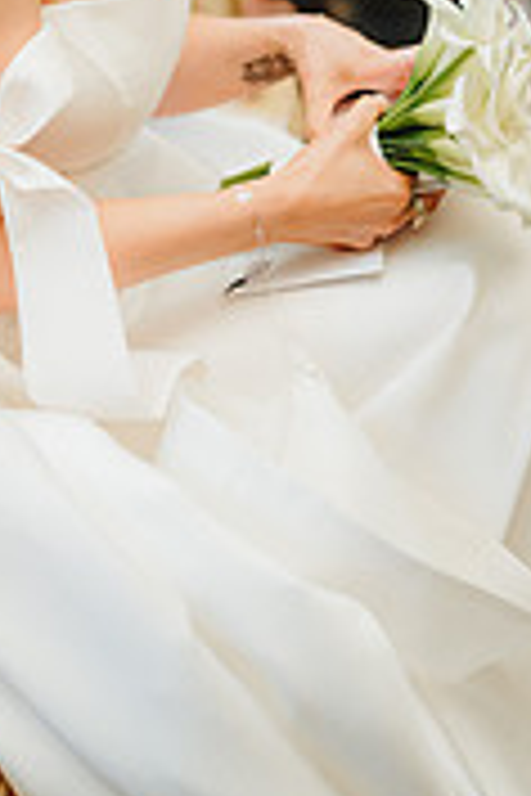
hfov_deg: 15.4
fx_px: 1969
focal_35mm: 89
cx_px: 243
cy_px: -31
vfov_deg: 21.9
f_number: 1.4
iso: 500
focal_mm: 35
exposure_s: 1/200
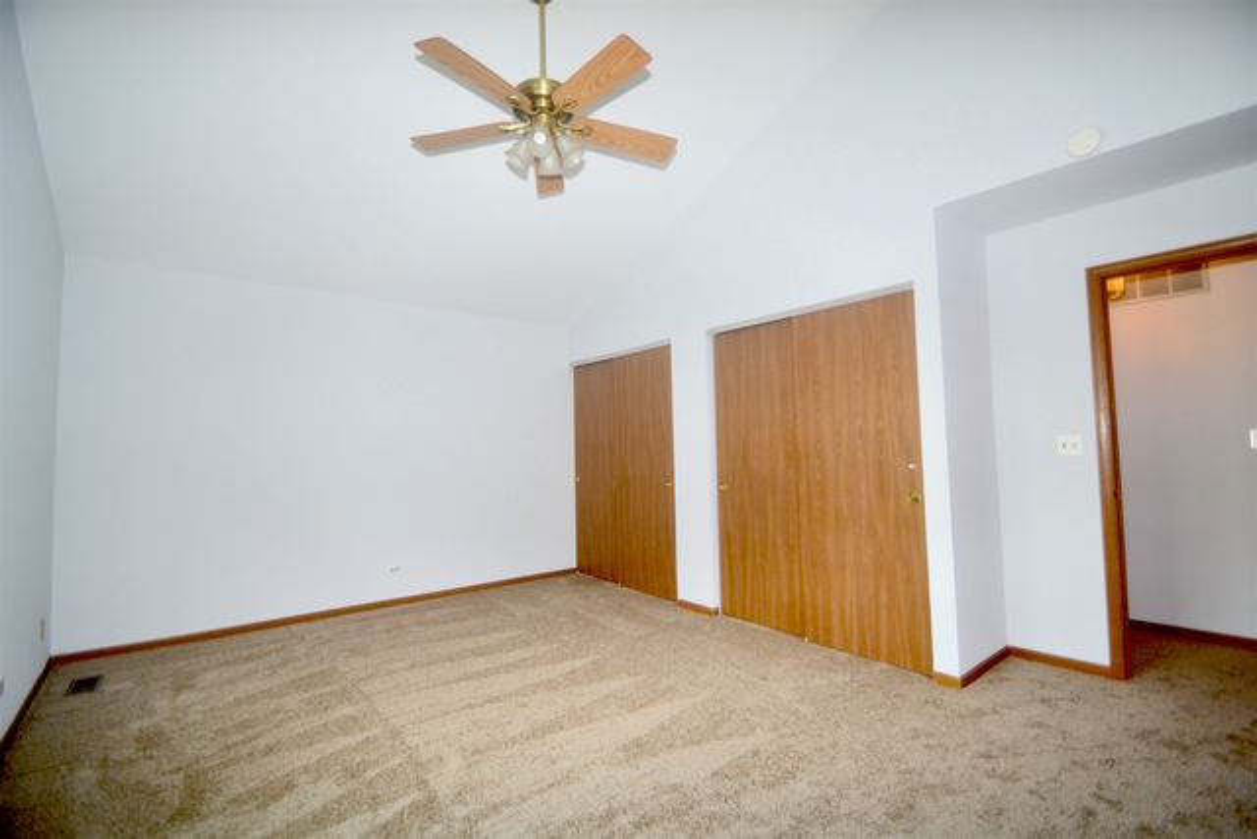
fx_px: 524
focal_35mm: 15
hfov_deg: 100.4
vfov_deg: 77.4
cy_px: 420
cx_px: 628
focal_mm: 10
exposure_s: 1/60
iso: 100
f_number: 4
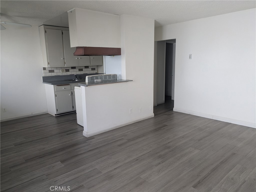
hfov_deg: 69.4
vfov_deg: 54.9
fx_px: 185
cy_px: 96
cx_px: 128
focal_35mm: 25
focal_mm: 5.43
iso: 76
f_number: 1.89
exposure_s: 1/120
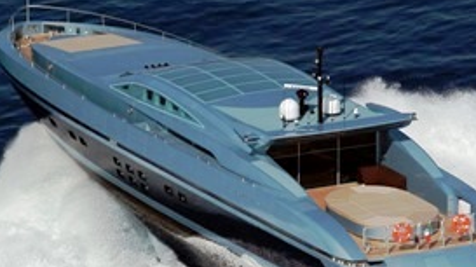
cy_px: 163
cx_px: 251
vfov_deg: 2.7
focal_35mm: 450
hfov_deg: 4.8
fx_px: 5675
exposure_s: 1/750
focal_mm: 200
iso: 160
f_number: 6.7
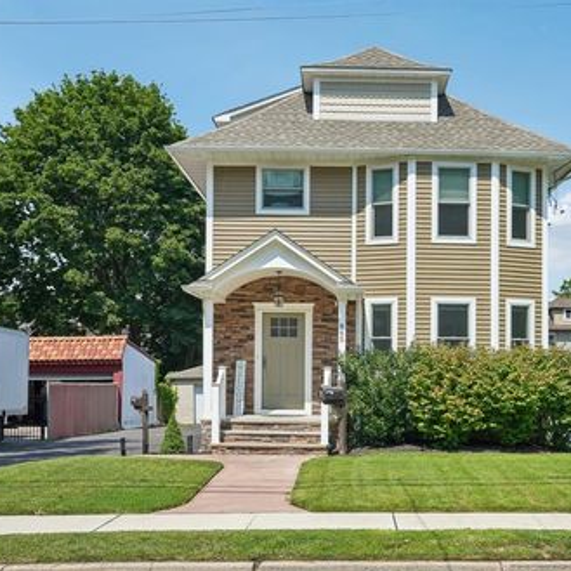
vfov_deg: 41.3
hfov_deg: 41.0
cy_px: 287
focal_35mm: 41
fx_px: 759
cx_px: 352
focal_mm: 31.5
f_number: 8
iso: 100
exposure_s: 1/500
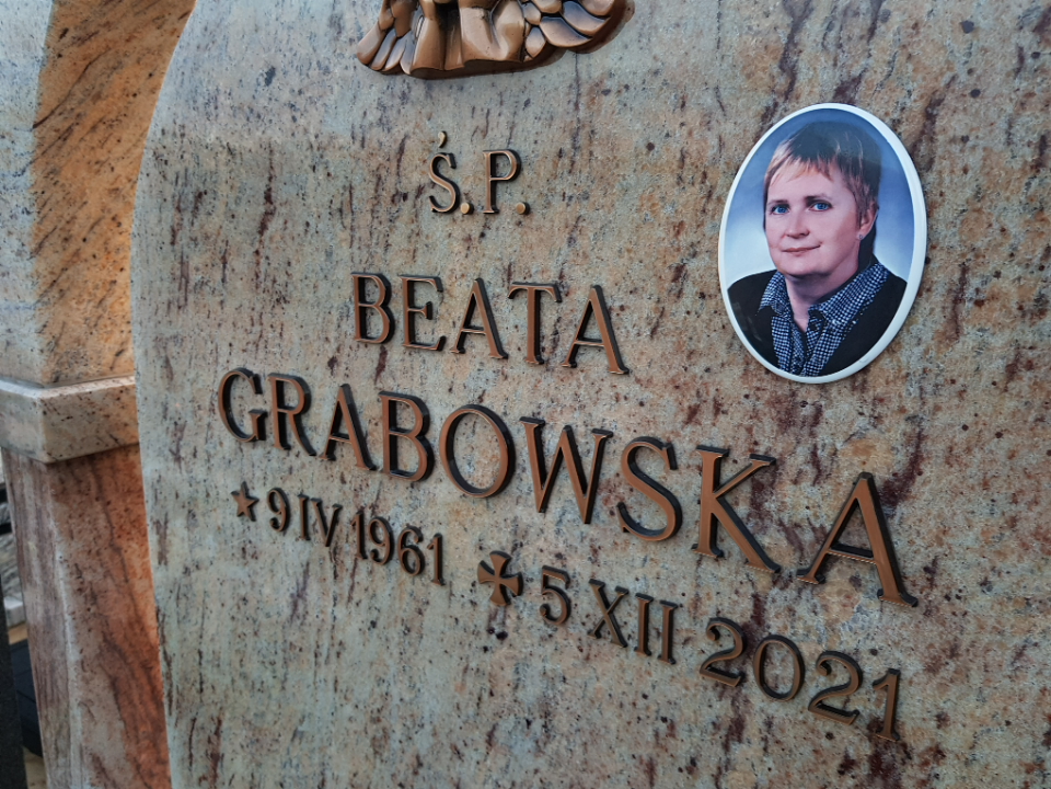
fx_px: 789
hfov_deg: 67.3
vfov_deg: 53.1
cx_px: 526
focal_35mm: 26
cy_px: 394
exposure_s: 1/50
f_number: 1.7
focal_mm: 4.2
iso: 50
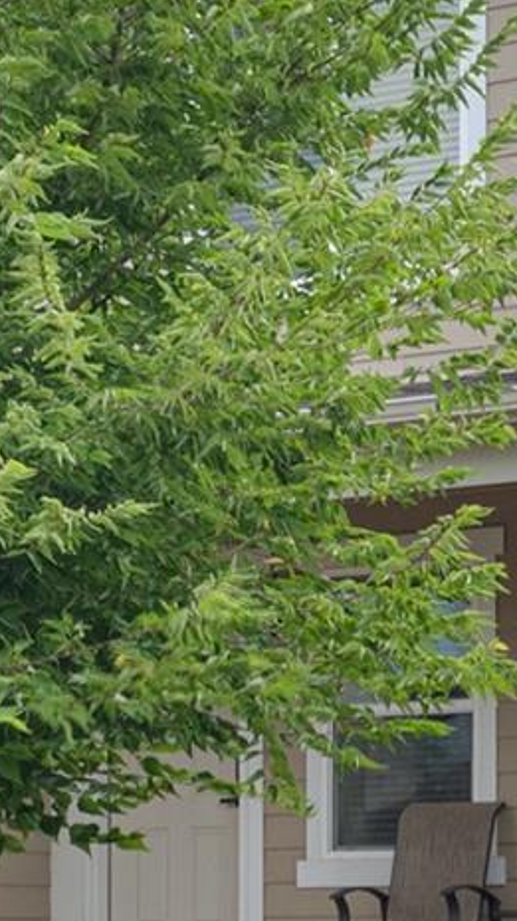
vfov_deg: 16.5
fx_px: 3173
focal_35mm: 130
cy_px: 299
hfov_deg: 9.3
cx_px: 105
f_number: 4.5
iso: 200
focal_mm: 24
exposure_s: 1/125
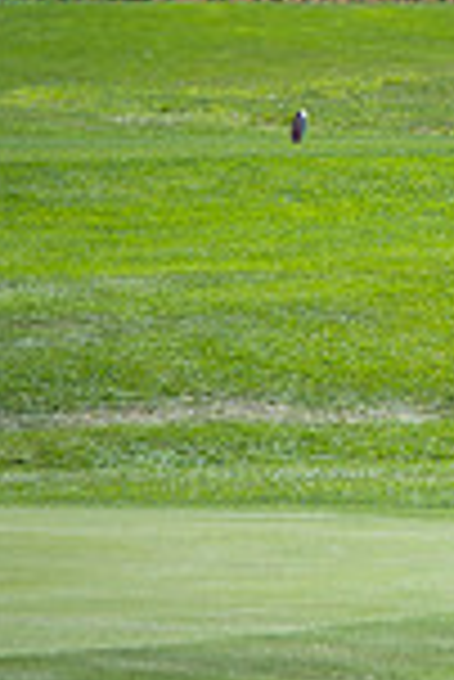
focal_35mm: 708
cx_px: 1173
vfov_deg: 2.9
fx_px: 13361
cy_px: -171
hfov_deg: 1.9
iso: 200
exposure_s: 1/1000
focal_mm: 185
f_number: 5.6
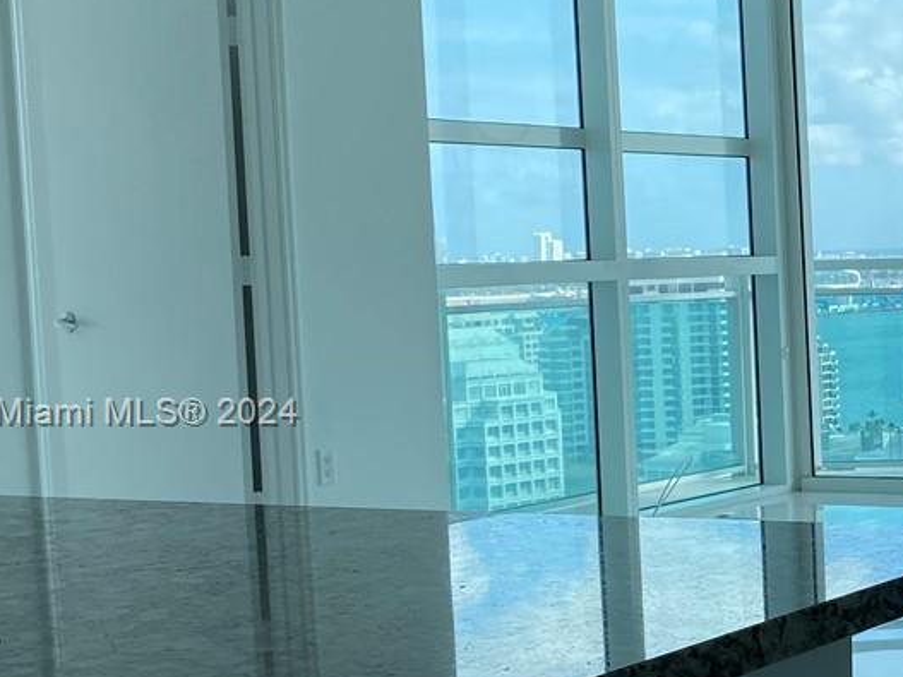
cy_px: 415
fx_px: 2060
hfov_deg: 22.5
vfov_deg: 18.6
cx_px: 1121
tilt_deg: -4.1
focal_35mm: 79
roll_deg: +0.9
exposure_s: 1/772
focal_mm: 4.25
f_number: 1.8
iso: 32
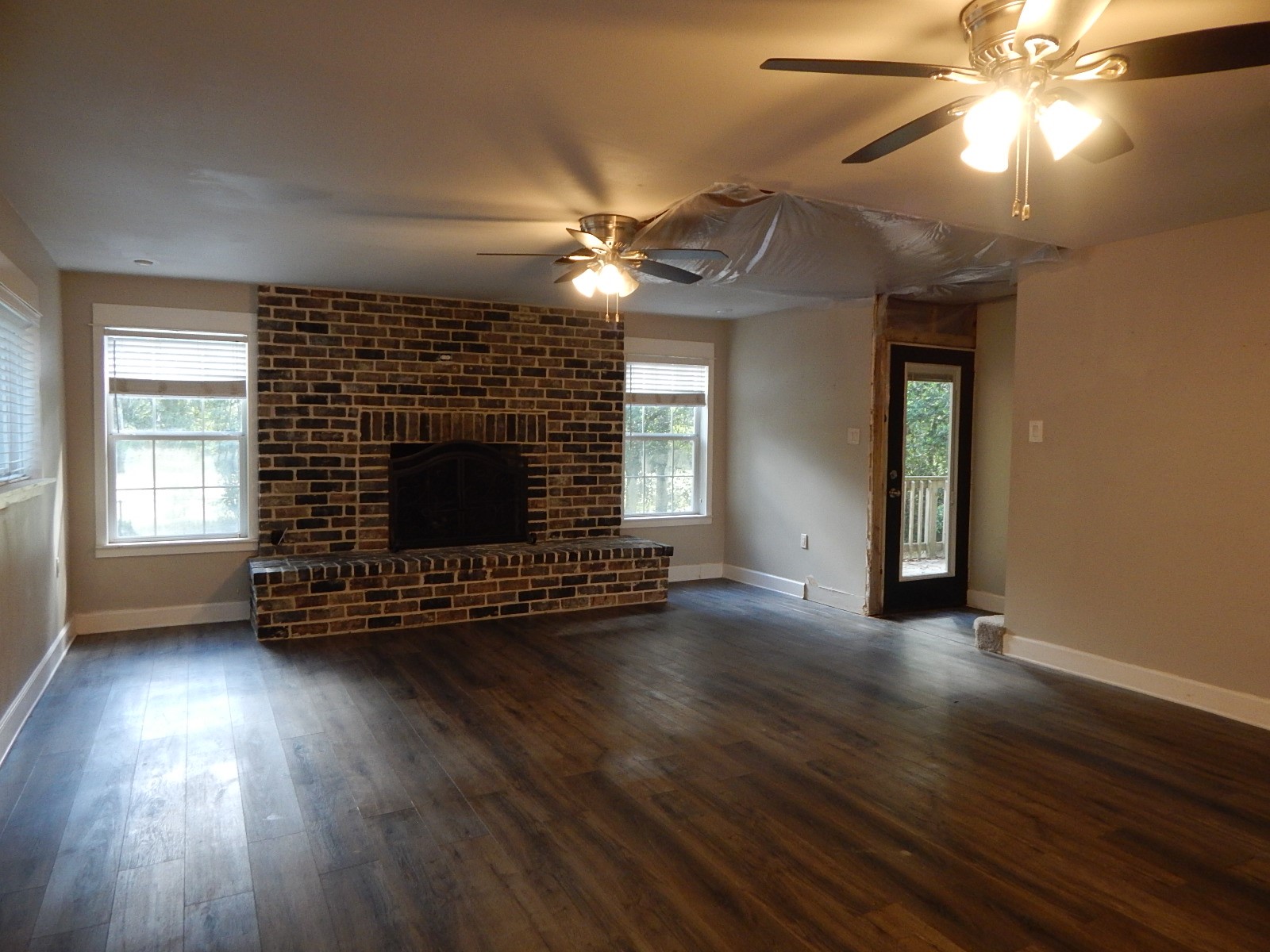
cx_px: 635
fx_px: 807
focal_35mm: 22
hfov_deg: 76.4
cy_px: 476
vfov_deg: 61.1
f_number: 3
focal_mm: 4
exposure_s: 1/30
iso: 250
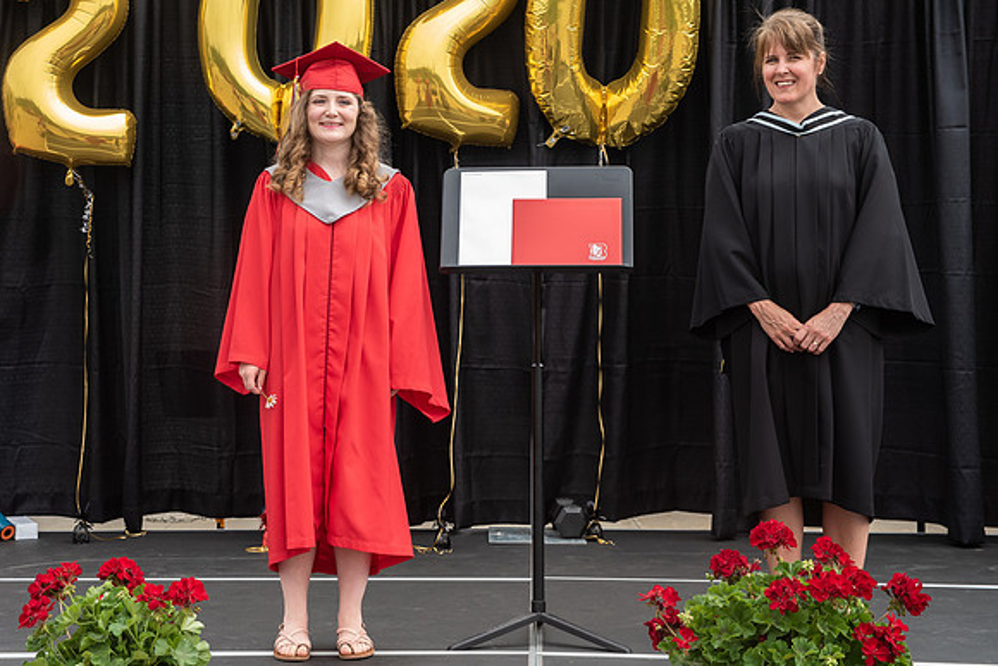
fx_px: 1864
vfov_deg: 20.2
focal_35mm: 67
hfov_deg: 29.8
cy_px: 270
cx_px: 360
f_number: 5.6
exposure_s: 1/500
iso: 500
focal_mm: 52
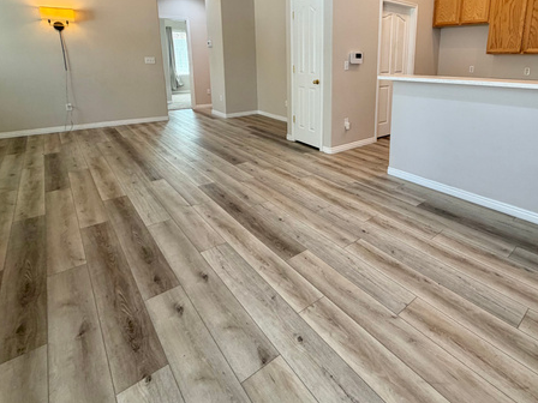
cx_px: 339
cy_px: 121
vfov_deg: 63.6
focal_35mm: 20
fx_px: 311
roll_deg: -1.2
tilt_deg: -11.3
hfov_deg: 80.1
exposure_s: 1/60
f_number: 2.2
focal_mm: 2.22
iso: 160
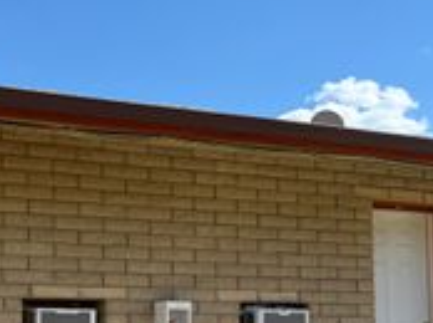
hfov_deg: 26.7
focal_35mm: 69
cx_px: 2
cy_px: 307
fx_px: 862
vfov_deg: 20.7
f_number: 1.78
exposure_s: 1/3759
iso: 100
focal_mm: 6.76
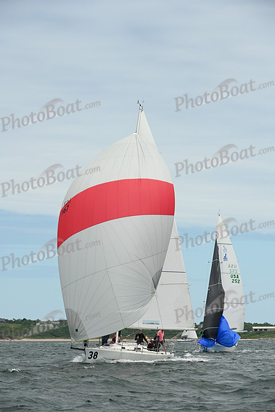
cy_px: 206
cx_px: 138
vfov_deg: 11.7
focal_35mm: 175
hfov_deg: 7.9
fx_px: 2004
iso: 320
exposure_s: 1/1000
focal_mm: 175
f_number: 9
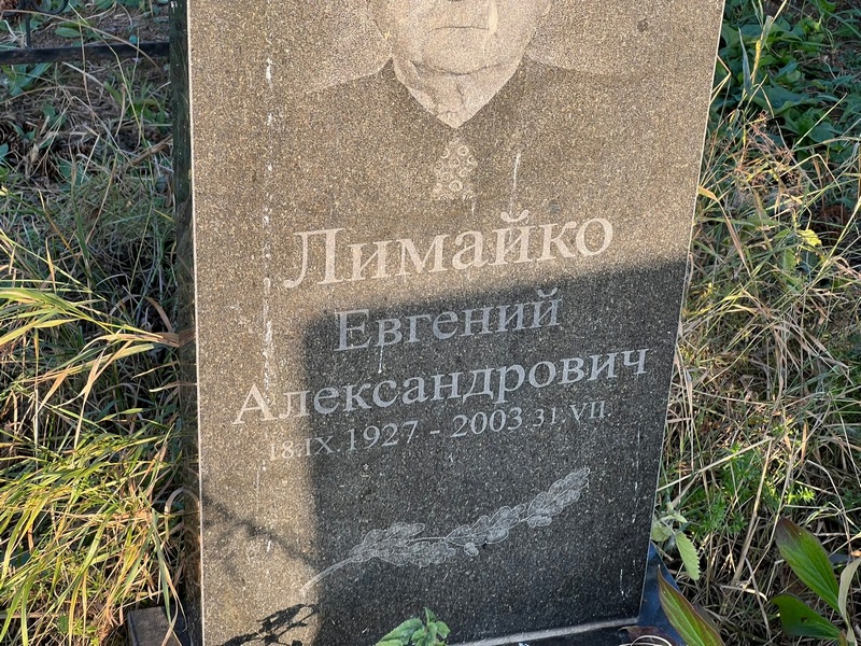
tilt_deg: -32.6
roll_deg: -3.7
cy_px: 323
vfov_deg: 19.1
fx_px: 1915
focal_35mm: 77
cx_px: 430
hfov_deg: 25.3
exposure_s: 1/99
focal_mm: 9
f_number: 2.8
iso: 32
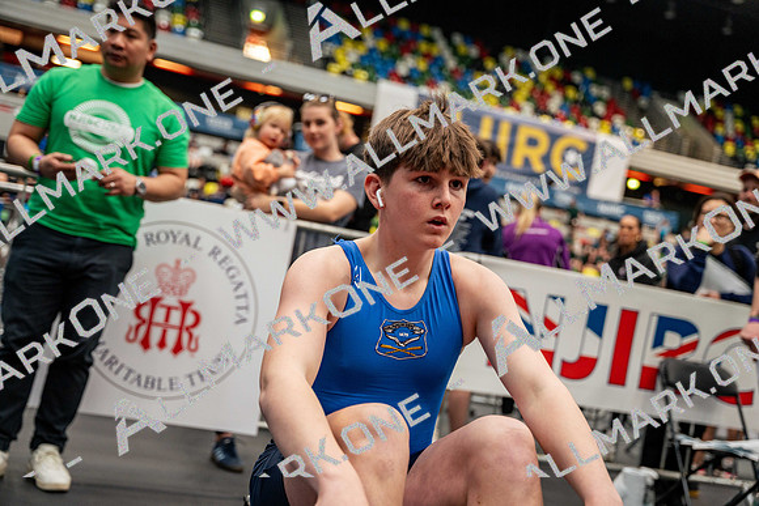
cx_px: 380
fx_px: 989
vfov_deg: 28.7
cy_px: 253
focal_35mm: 47
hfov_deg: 42.0
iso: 1000
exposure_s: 1/200
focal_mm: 46.9
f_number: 2.8
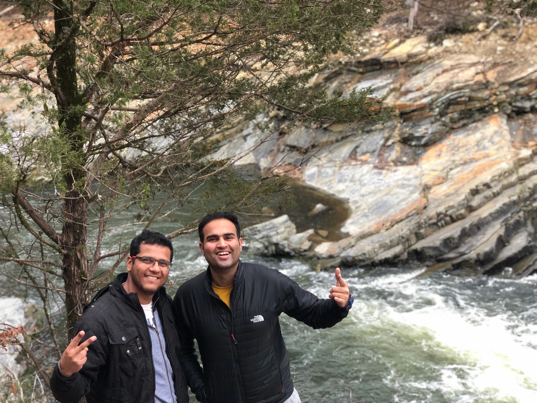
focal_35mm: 52
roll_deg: +2.0
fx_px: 807
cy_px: 202
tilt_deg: -16.9
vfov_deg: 28.0
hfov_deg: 36.8
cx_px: 268
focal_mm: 6
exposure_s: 1/60
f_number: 2.4
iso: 64
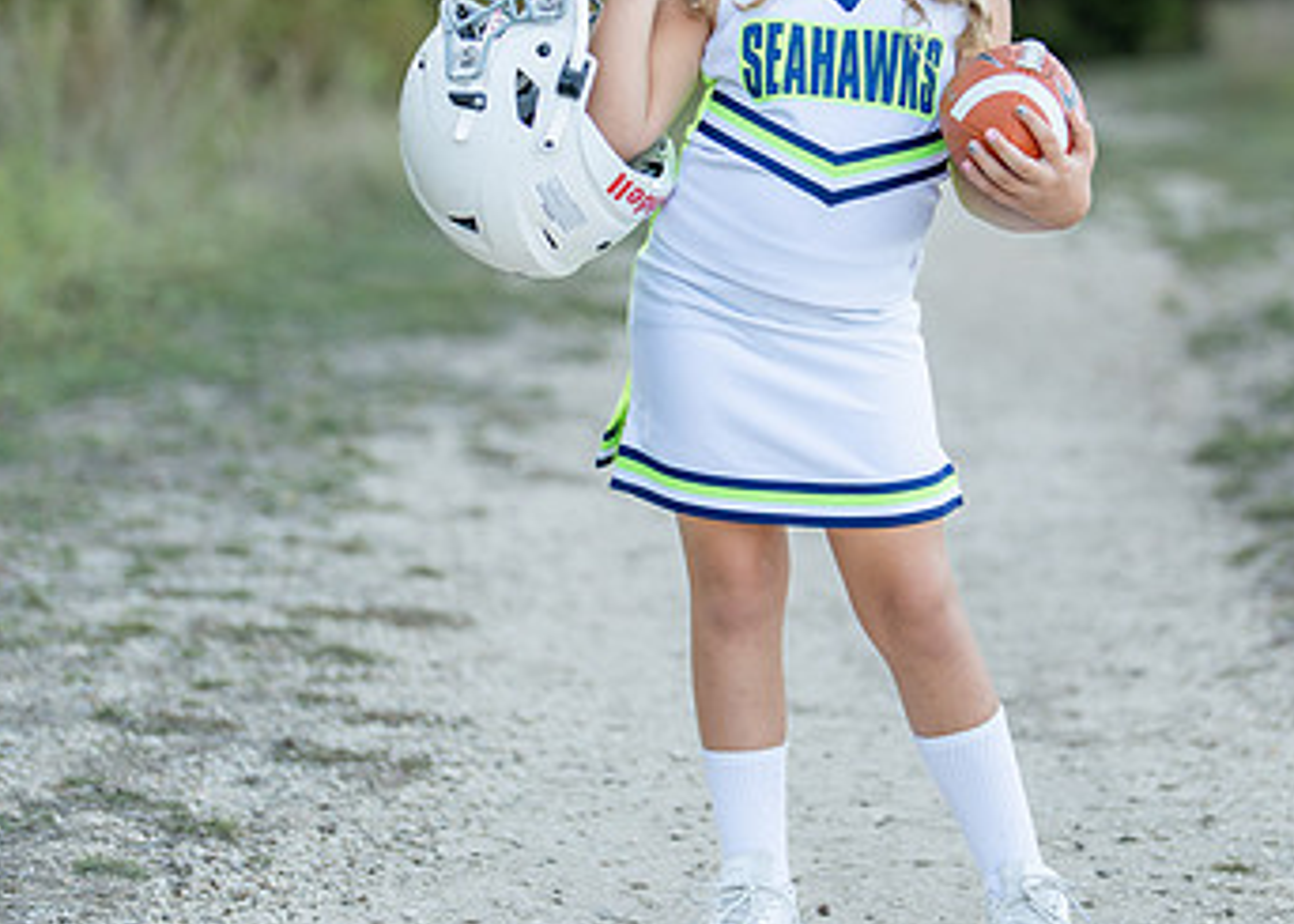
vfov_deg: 13.1
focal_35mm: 109
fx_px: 4006
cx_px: 859
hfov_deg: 18.3
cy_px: 318
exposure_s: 1/640
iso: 100
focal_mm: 50
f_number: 1.2
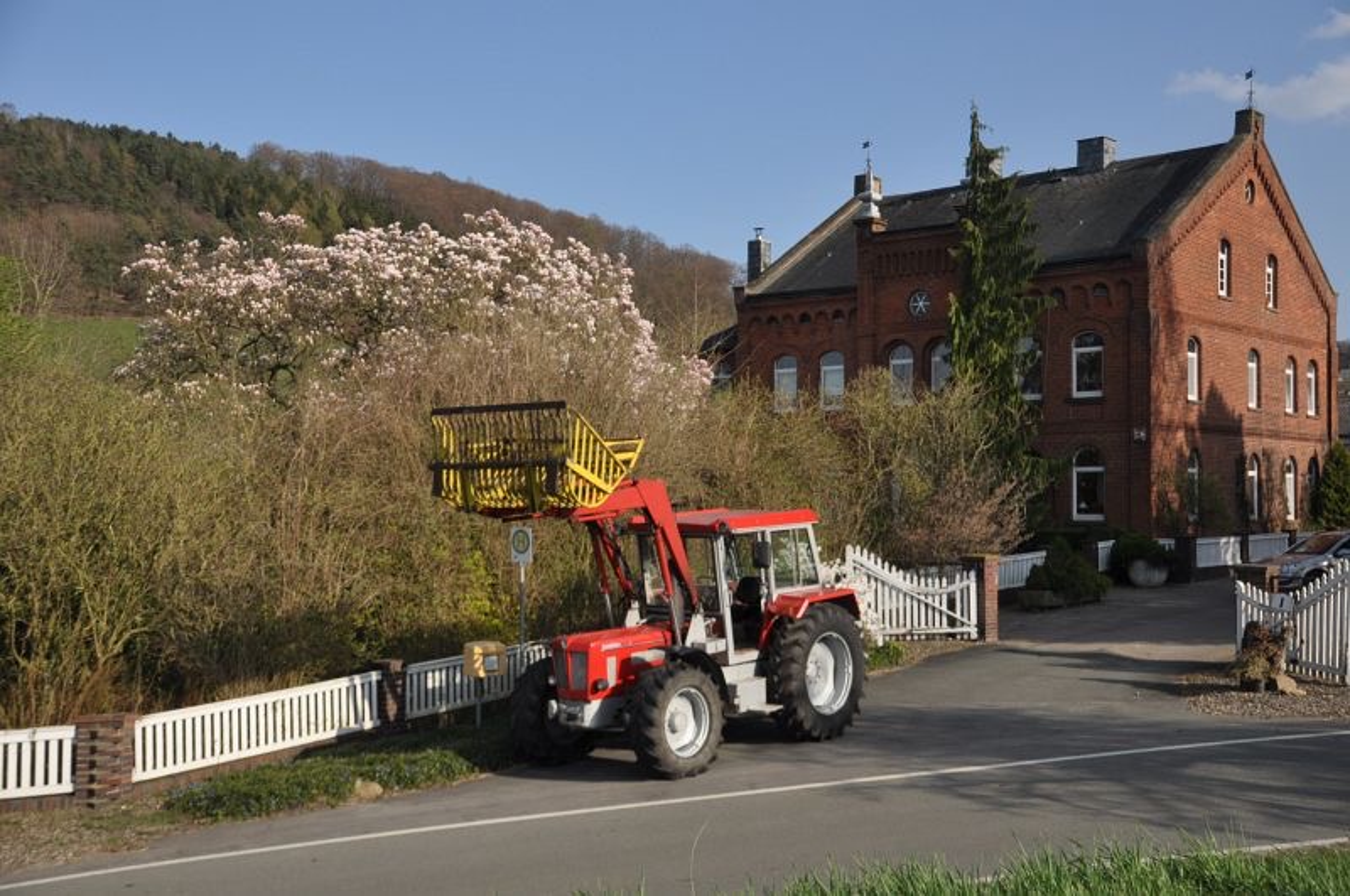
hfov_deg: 48.0
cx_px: 675
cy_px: 448
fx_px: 1517
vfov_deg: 32.9
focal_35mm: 40
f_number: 4
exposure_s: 1/1600
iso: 200
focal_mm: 27
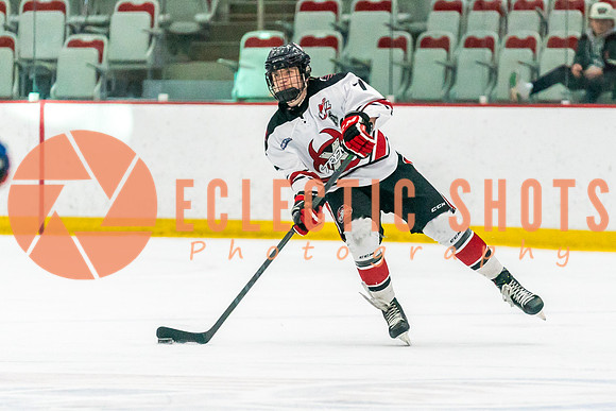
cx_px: 341
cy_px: 229
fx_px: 7378
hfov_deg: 4.8
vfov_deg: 3.2
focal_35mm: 431
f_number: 2.8
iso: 3200
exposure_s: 1/1000
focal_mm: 200
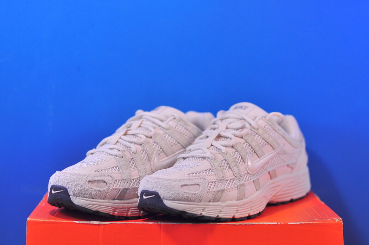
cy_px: 122
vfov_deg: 18.1
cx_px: 184
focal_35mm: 75
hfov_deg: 27.0
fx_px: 768
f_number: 2.5
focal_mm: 50
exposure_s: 1/320
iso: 250
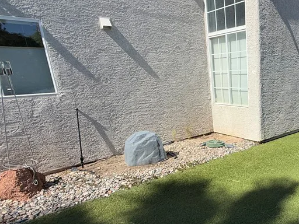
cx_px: 256
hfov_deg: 56.7
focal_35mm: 28
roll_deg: +1.9
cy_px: 138
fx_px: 242
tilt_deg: -14.6
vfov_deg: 49.3
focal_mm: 2.22
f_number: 2.2
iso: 50
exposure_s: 1/2320
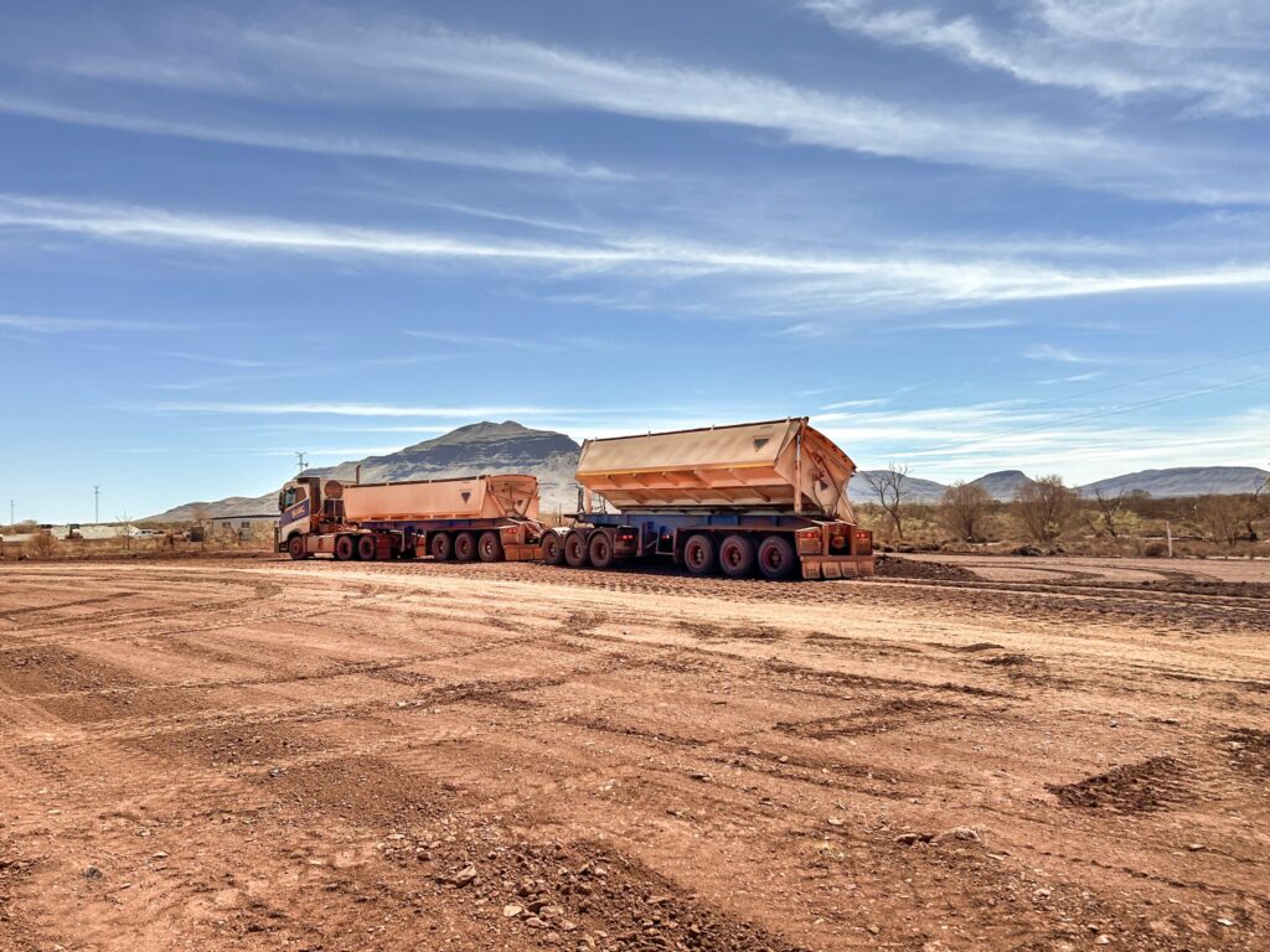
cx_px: 635
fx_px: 954
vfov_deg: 53.1
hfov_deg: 67.3
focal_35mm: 26
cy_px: 476
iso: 50
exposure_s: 1/5587
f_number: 1.5
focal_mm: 5.7
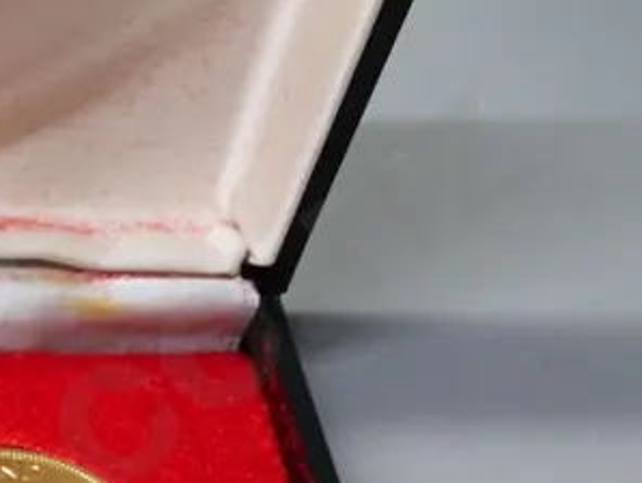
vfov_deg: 13.3
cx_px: -377
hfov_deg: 16.9
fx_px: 1912
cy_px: 791
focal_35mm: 103
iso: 800
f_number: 6.3
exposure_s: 1/20
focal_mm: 15
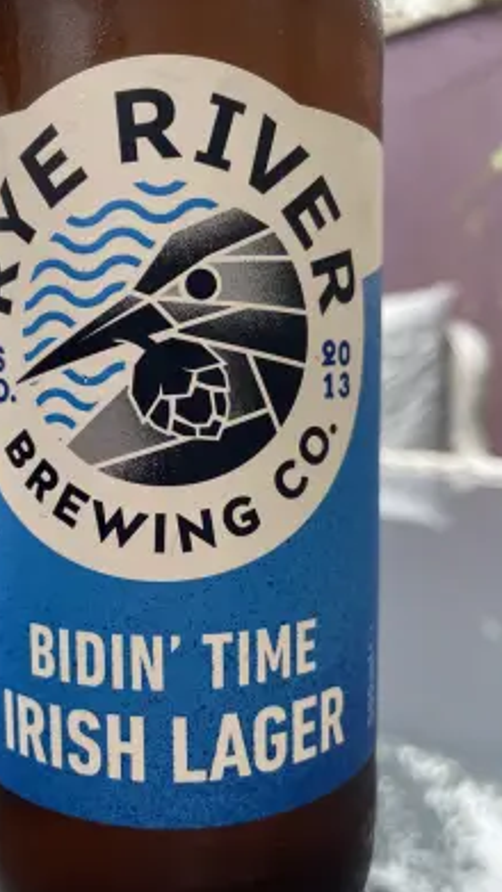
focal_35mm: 29
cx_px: 162
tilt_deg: -6.2
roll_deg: +0.0
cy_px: 447
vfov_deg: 66.1
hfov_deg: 39.6
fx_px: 686
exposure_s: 1/261
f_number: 1.6
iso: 32
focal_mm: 4.2
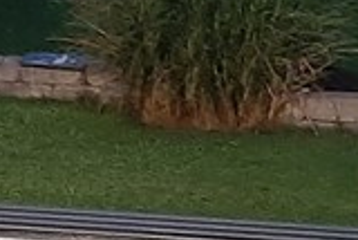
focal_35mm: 203
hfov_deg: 9.6
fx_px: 2021
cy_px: 662
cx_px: -318
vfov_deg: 6.3
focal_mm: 3.93
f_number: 1.7
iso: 320
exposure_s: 1/25
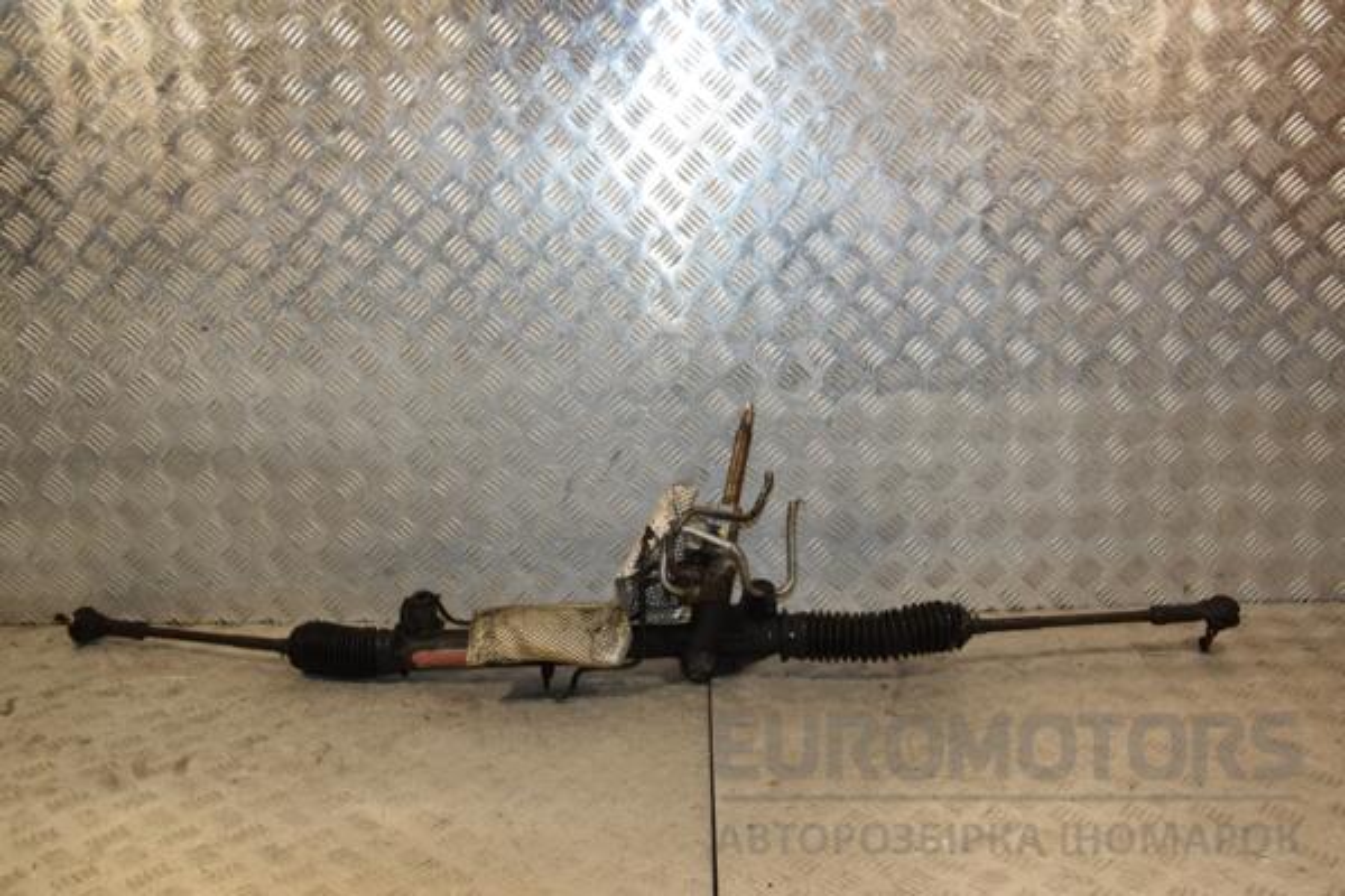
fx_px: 1345
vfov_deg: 36.9
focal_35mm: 36
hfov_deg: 53.1
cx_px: 672
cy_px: 448
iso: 800
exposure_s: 1/200
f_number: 5.6
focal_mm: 24
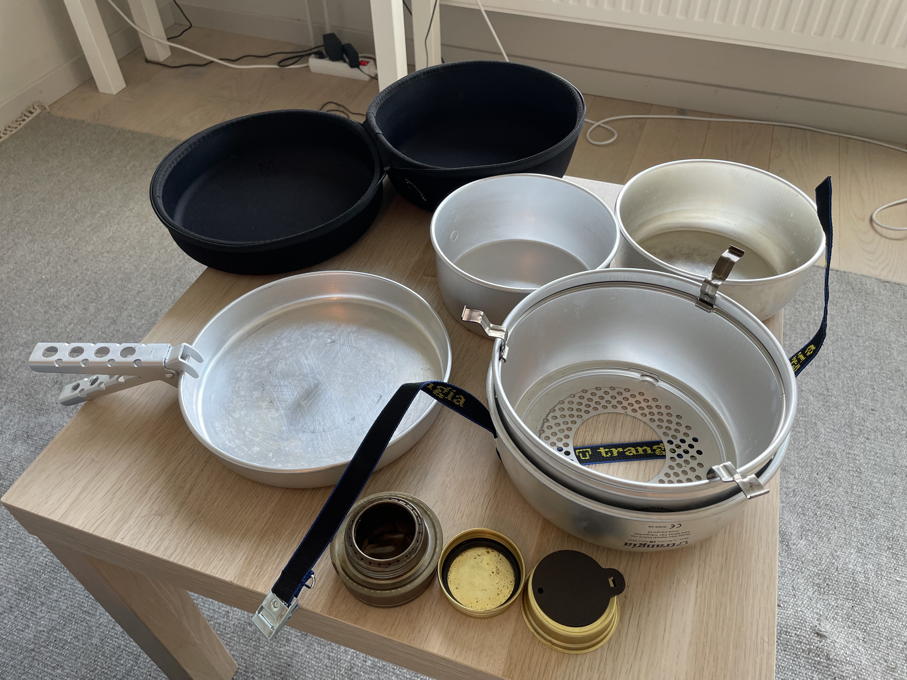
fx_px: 681
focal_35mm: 26
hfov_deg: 67.3
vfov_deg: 53.1
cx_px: 454
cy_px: 340
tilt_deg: -46.4
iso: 80
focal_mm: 4.2
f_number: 1.6
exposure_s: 1/100
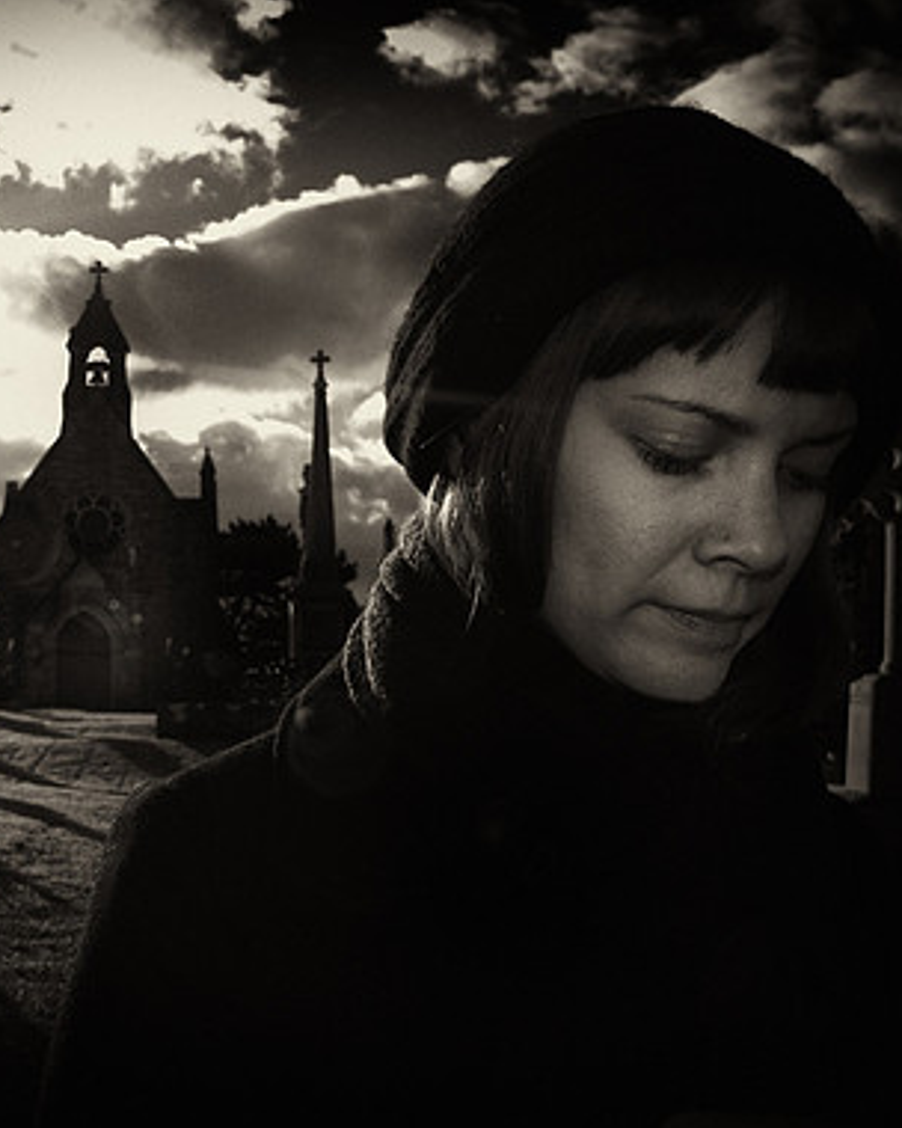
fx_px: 1435
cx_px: 83
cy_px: 573
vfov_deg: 42.9
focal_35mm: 43
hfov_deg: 33.0
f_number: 11
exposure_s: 1/125
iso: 100
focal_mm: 20
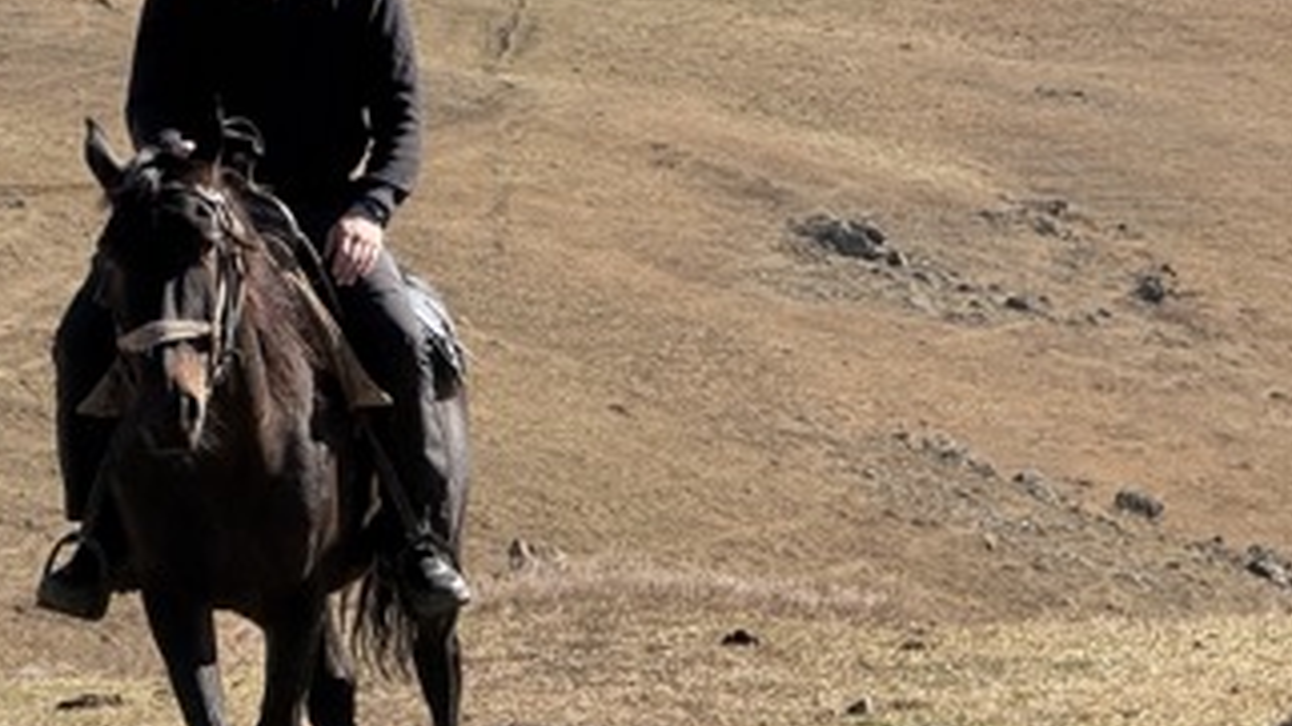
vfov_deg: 4.7
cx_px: 201
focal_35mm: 260
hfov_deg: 8.3
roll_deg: +1.6
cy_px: 209
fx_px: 8906
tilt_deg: -0.7
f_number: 2.8
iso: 50
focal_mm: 15.66
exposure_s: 1/1866
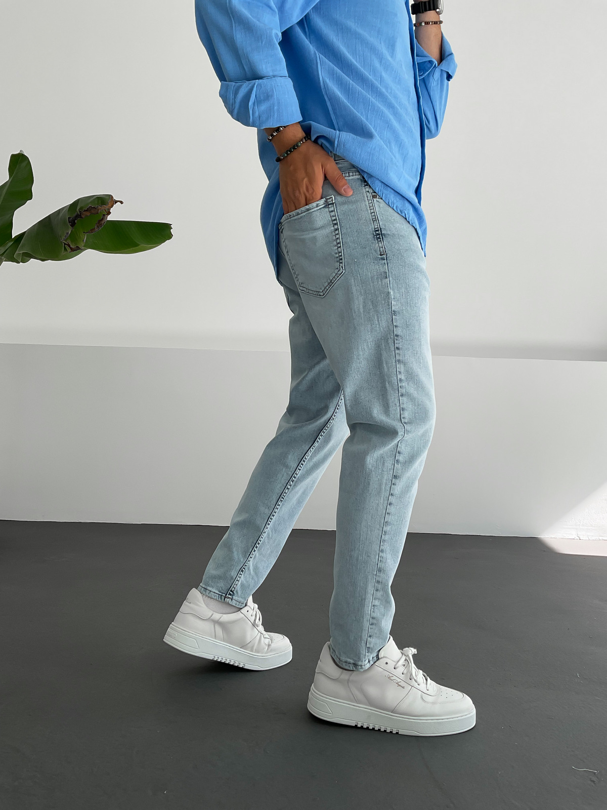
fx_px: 678
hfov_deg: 48.2
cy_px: 405
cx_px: 304
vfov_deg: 61.7
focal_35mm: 29
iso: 16
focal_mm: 3
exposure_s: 1/320
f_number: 1.8
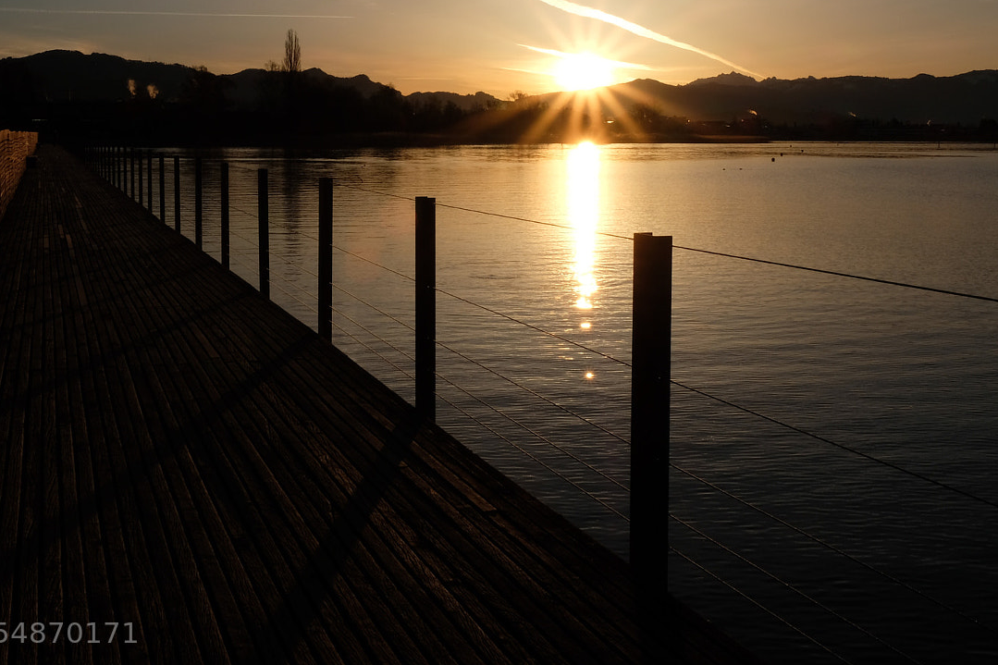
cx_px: 394
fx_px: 1192
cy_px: 213
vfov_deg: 30.9
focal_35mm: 43
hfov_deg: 45.2
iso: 200
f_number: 22
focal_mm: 19.6
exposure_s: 1/125
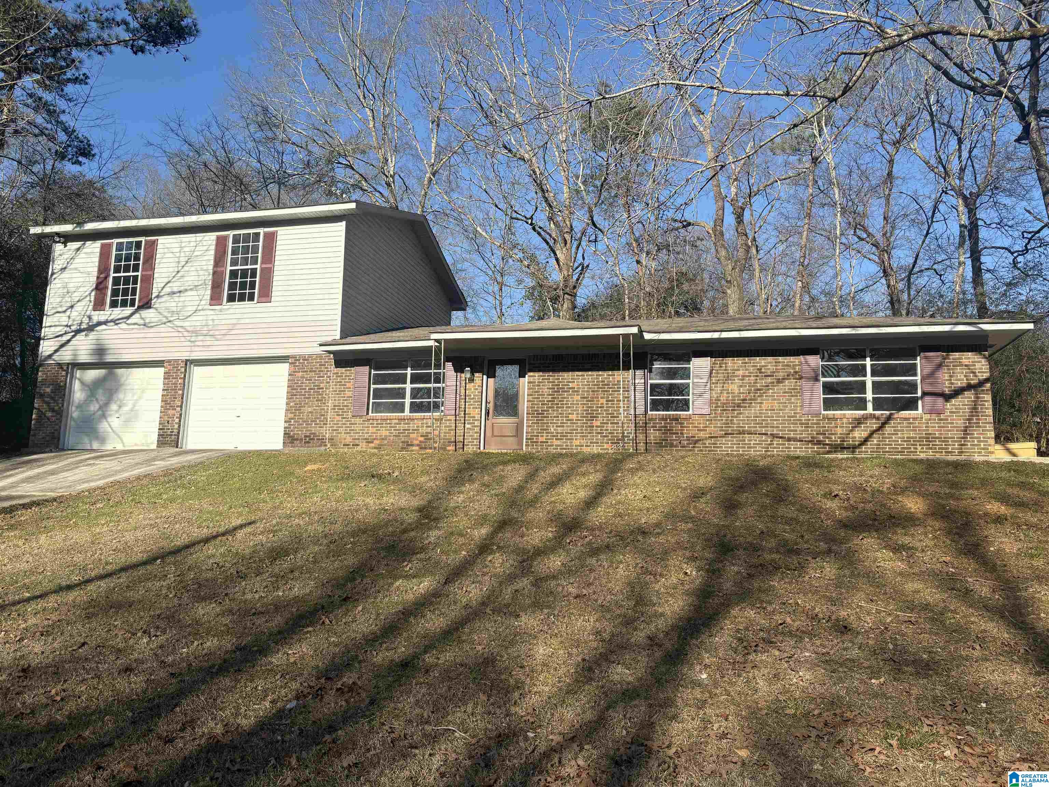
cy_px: 394
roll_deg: -1.0
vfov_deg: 53.1
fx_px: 788
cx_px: 524
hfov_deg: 67.3
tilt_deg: +10.6
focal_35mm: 26
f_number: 1.6
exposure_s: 1/2747
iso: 50
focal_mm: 5.96
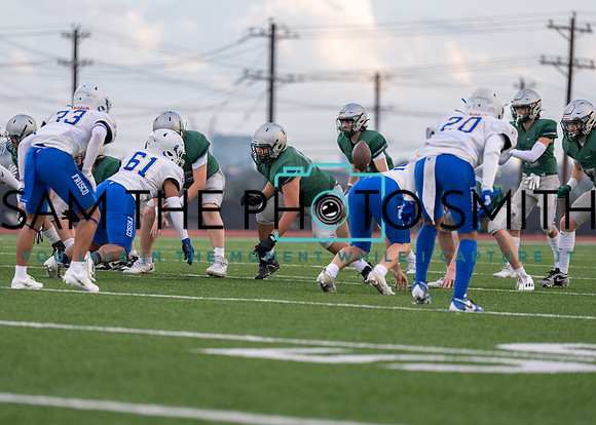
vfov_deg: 6.7
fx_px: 3632
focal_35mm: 215
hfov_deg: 9.4
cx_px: 298
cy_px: 212
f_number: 2.8
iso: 320
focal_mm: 200
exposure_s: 1/1250
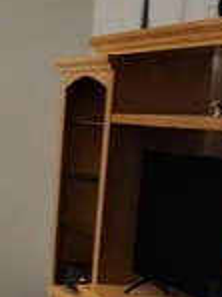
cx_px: -112
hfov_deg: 13.4
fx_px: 889
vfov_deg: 18.4
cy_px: 302
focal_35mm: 104
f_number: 1.8
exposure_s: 1/24
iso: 800
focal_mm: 5.4
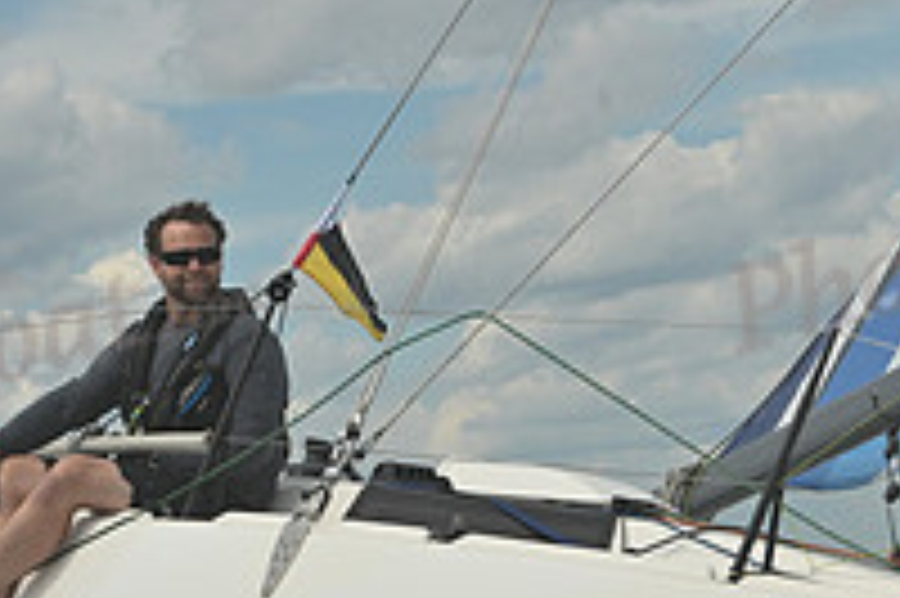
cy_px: 533
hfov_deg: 10.1
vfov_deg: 6.7
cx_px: 500
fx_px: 5071
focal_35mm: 203
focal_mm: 70
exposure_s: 1/1250
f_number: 13
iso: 320
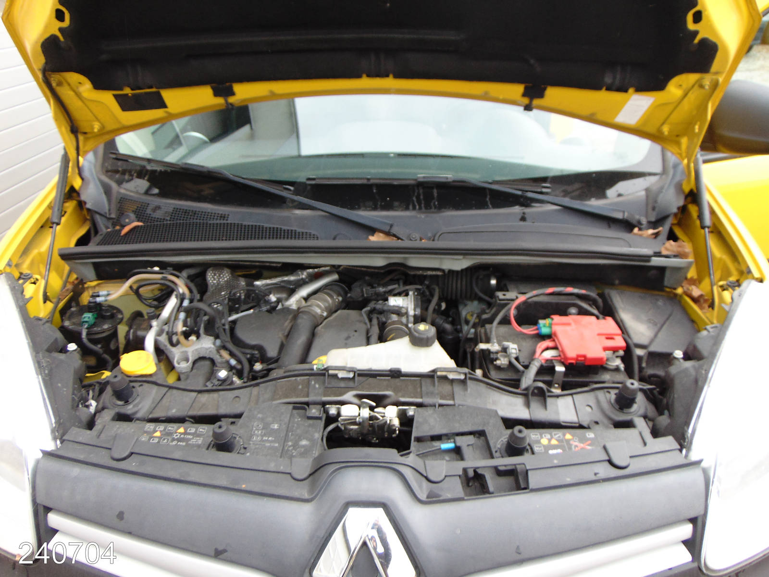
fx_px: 555
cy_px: 288
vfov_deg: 54.9
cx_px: 384
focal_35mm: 25
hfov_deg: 69.4
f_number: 3
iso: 100
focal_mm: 4.5
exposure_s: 1/30
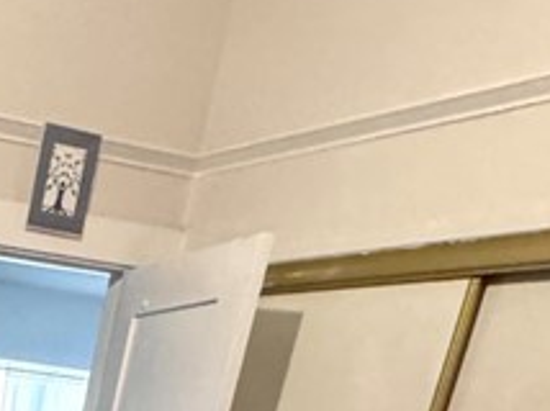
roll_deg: -6.0
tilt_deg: -24.2
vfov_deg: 16.0
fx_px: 1063
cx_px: -325
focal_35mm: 67
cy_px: 864
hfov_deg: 22.5
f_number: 2.2
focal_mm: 2.22
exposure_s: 1/60
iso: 800
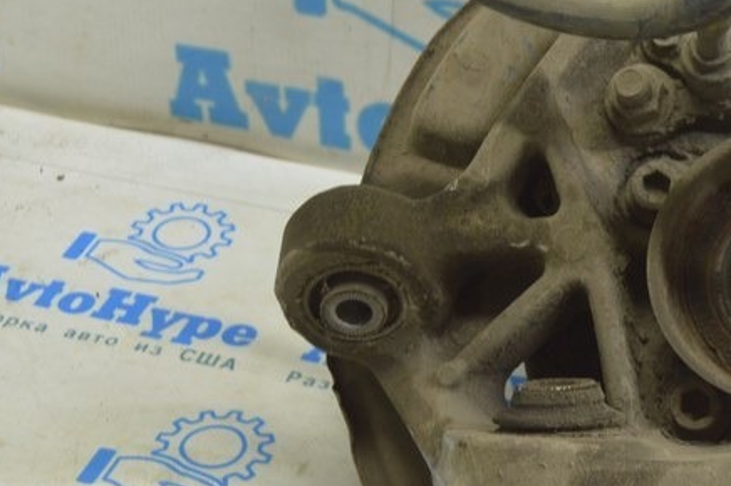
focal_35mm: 102
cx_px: 624
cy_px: 177
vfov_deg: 13.4
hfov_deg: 19.7
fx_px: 2073
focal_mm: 29
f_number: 5.6
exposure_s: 1/20
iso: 400
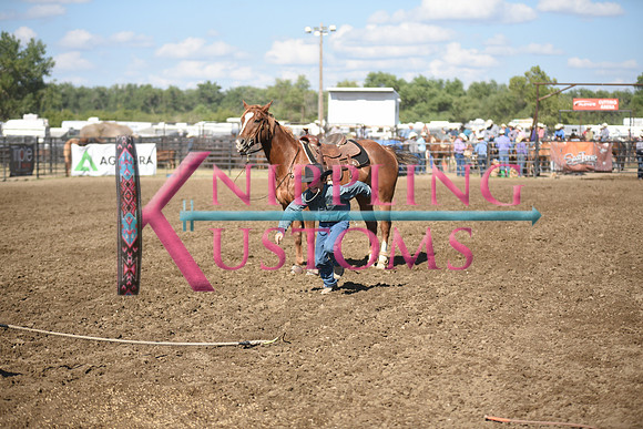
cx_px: 322
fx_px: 1536
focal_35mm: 86
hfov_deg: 23.6
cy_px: 214
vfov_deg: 15.9
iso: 400
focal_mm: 86
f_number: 2.8
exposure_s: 1/4000
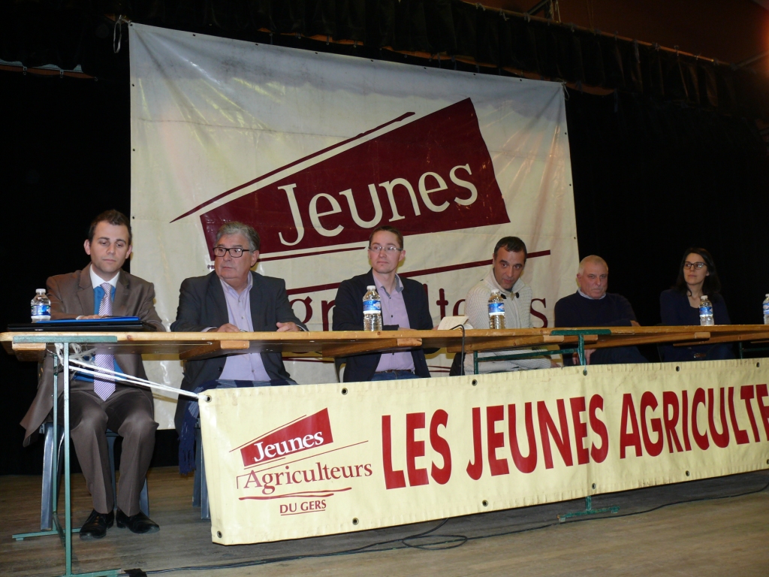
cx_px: 384
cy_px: 288
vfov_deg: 40.7
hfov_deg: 52.6
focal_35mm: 35
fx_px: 778
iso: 125
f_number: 2.8
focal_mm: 7.4
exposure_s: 1/30
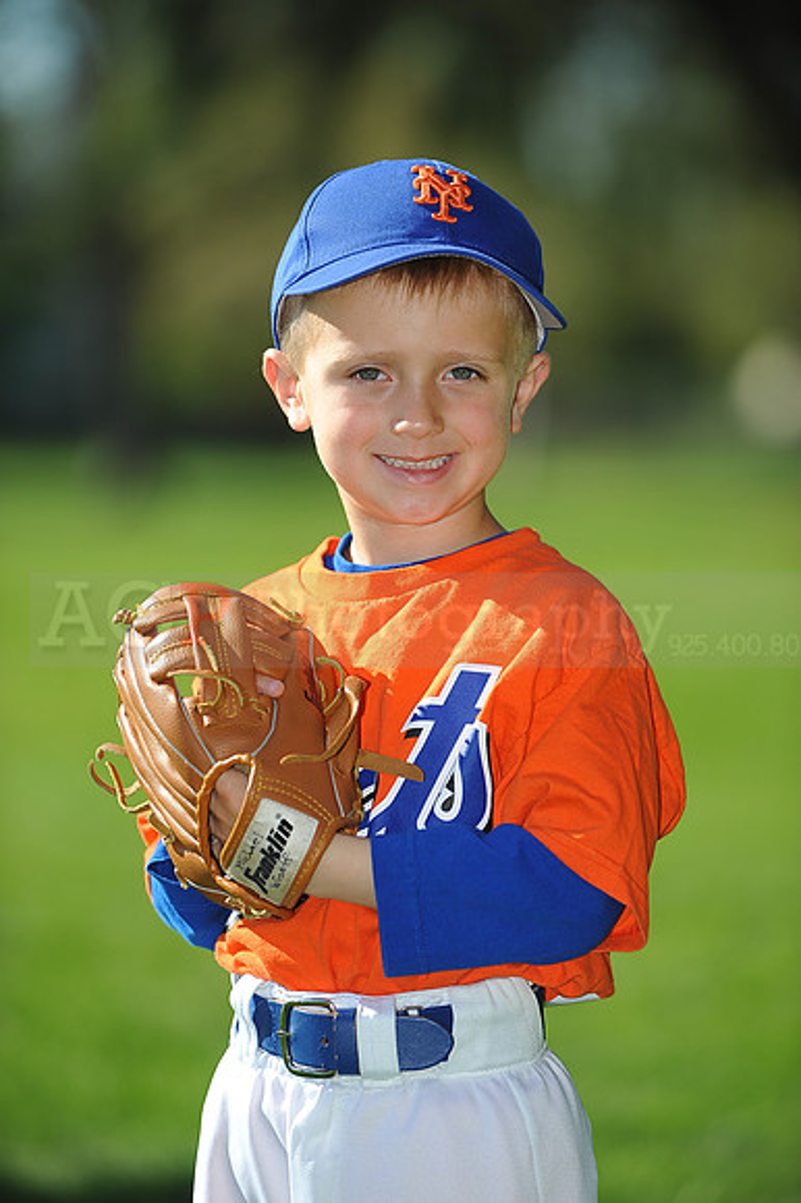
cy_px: 602
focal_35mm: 200
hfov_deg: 6.9
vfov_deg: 10.3
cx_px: 400
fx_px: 6682
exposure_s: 1/1250
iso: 200
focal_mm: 200
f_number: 4
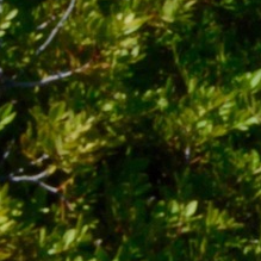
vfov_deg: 4.7
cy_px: -646
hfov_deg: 4.3
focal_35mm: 349
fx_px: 2977
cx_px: 1332
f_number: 25
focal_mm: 24
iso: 400
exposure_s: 1/80
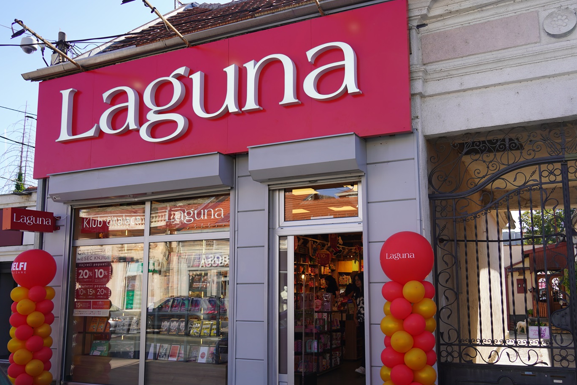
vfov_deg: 38.9
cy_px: 210
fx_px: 545
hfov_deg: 55.7
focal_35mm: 34
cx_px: 313
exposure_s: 1/250
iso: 100
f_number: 5
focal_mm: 31
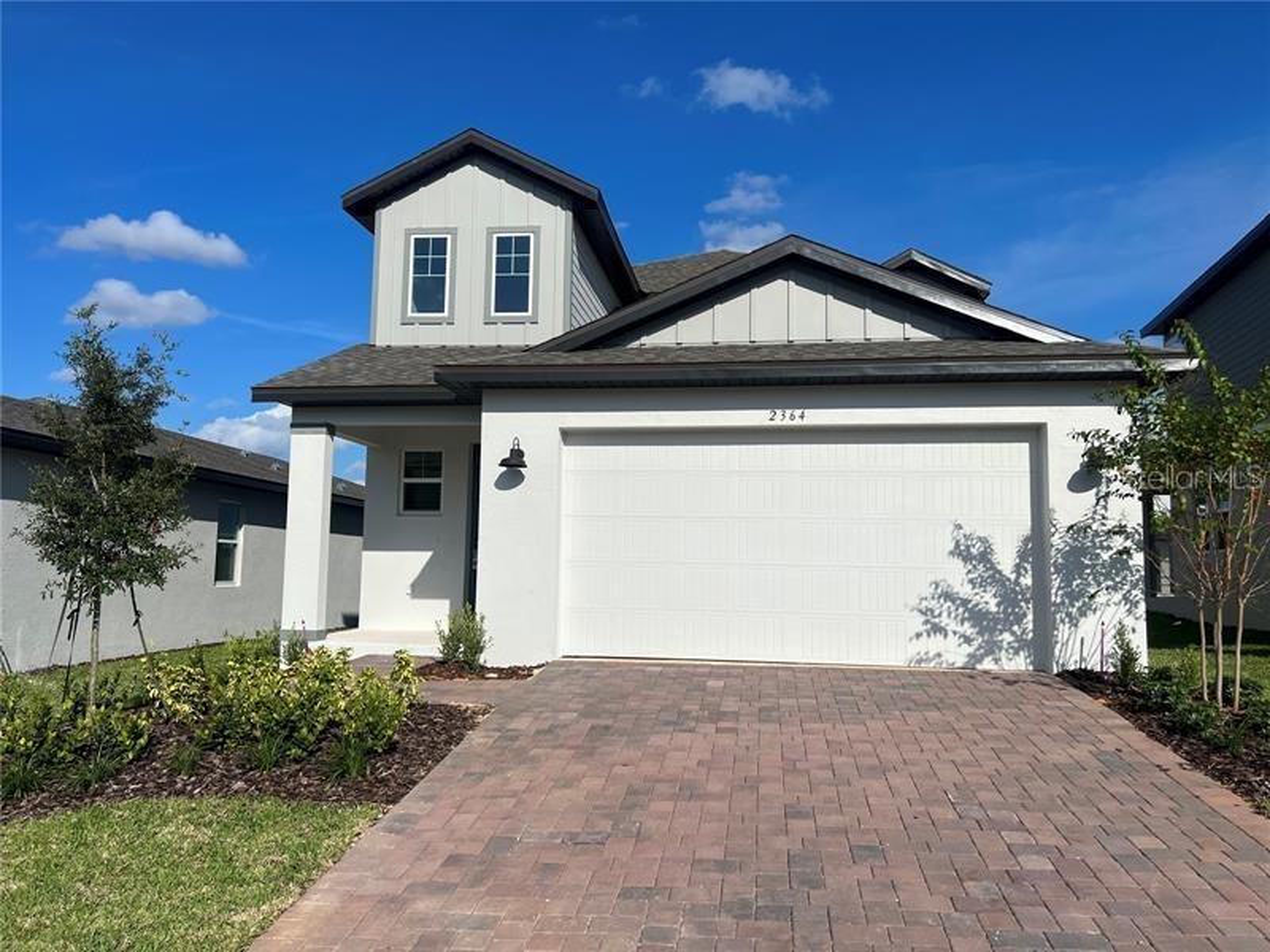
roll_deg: -0.9
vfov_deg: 53.1
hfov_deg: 67.3
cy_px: 476
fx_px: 954
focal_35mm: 26
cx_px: 635
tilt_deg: +5.5
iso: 50
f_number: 1.5
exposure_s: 1/11364
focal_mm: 5.7
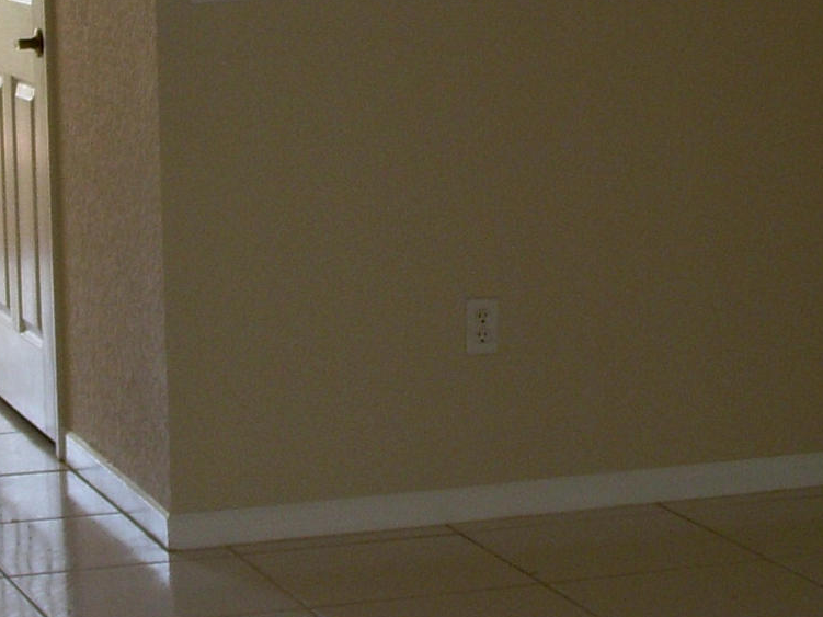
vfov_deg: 10.9
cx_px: 246
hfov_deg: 14.6
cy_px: 90
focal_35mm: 135
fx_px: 3209
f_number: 3.3
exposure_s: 1/30
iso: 100
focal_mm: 6.3
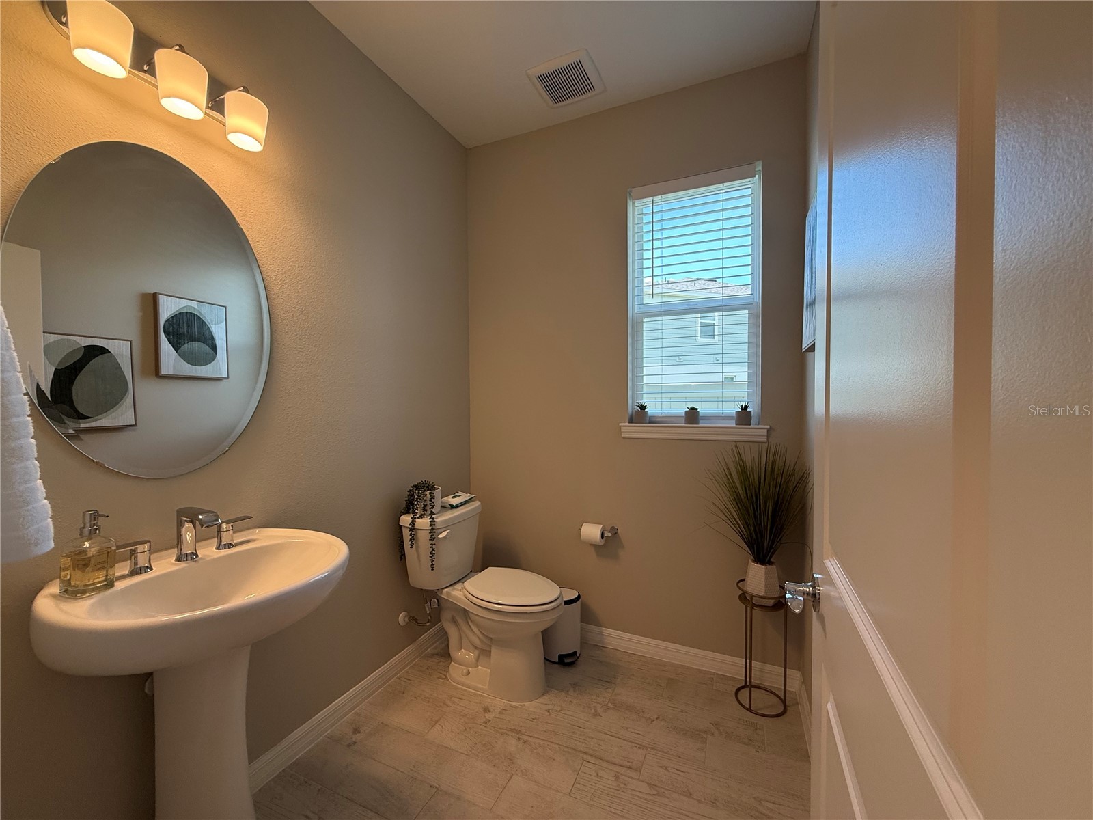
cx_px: 546
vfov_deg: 85.7
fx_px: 442
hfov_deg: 102.1
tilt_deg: -0.9
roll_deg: -0.2
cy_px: 410
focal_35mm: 14
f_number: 2.2
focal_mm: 2.22
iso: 100
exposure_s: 1/120
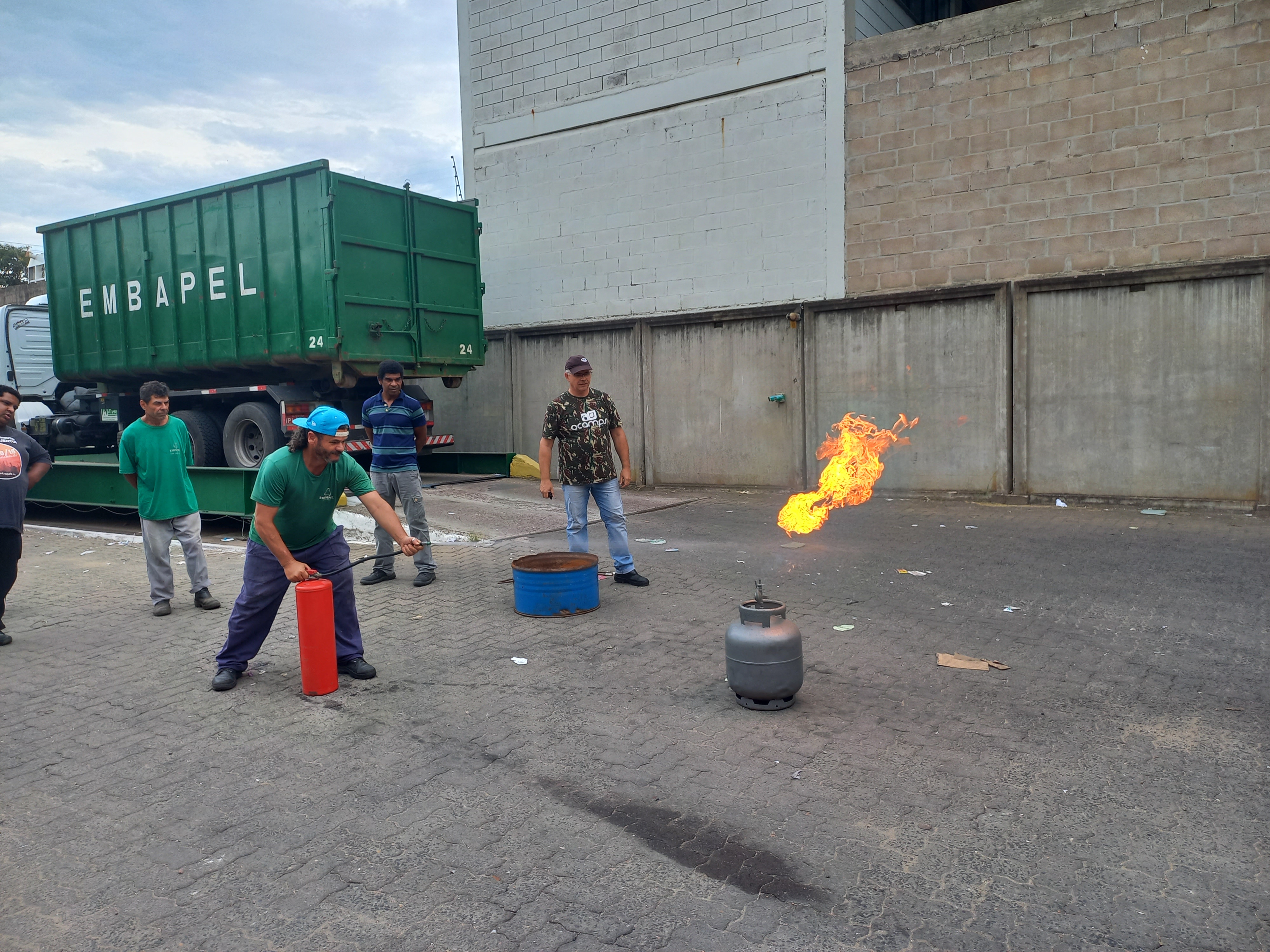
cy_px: 476
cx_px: 635
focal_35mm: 25
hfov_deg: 69.4
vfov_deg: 54.9
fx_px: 917
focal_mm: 4.65
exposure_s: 1/284
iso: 50
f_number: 1.8
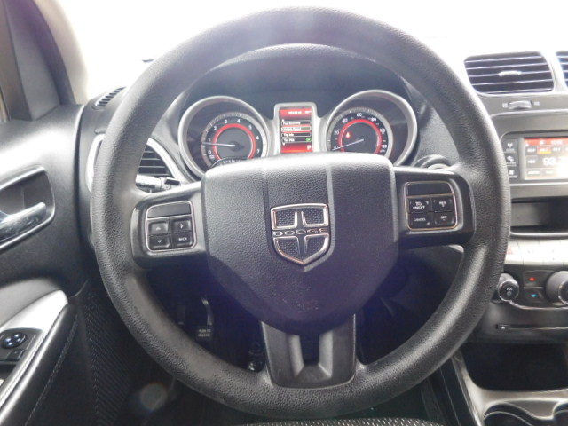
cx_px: 284
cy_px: 213
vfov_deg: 58.9
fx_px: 377
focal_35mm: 23
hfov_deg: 73.9
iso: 400
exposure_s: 1/25
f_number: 3
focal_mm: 4
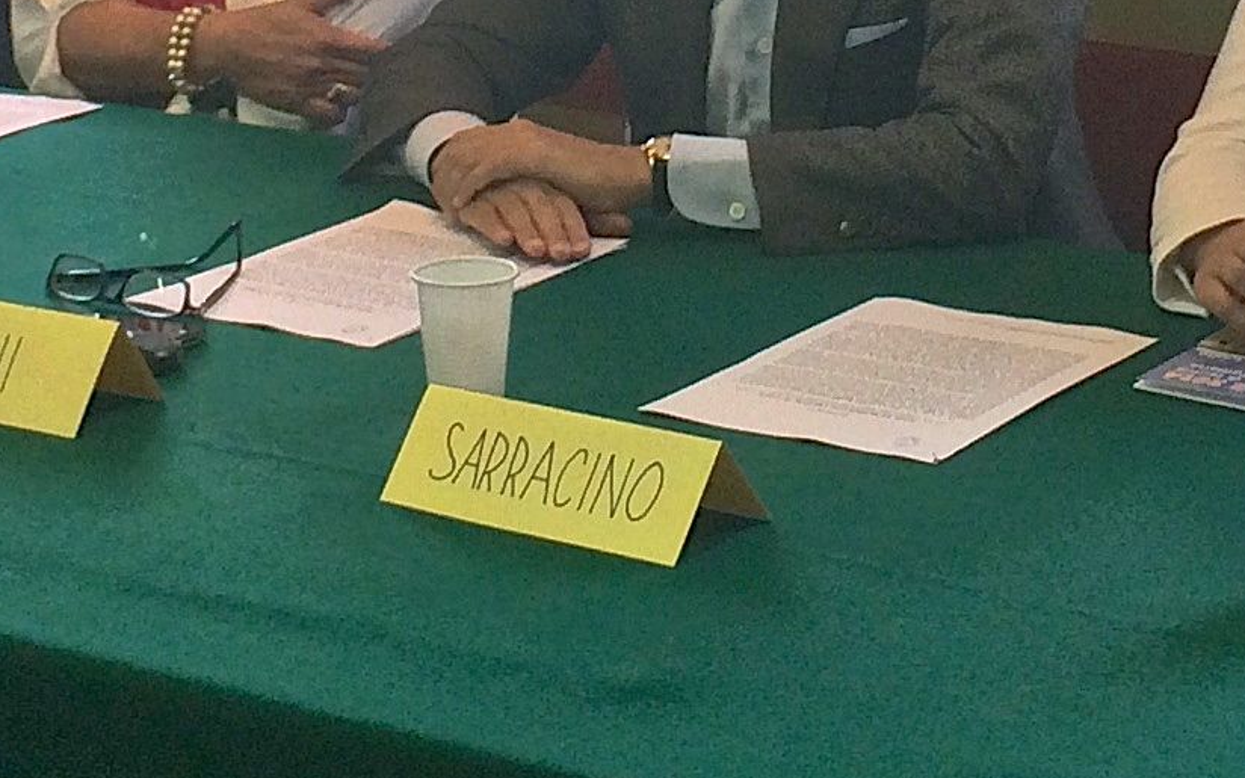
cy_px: -505
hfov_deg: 16.6
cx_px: 638
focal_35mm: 126
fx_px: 4275
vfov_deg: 10.0
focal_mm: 4.12
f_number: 2.2
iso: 50
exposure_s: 1/60
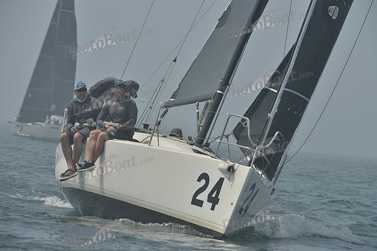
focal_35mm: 280
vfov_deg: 4.9
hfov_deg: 7.4
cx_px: 188
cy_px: 126
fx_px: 2933
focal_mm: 280
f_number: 10
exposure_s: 1/1000
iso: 280
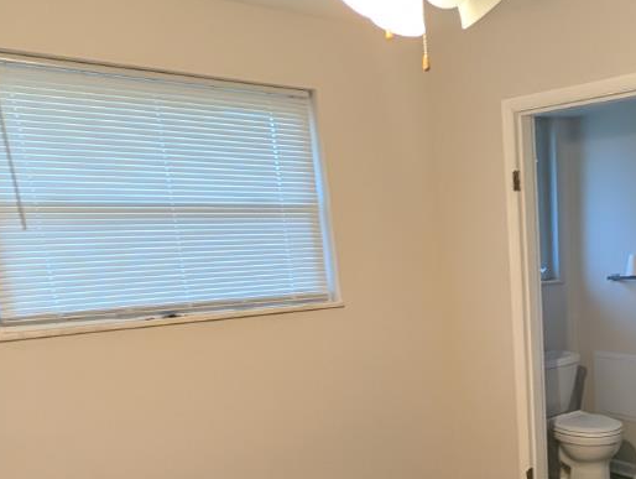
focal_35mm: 35
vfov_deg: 37.9
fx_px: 644
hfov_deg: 48.5
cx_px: 538
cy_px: 435
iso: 80
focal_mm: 2.02
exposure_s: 1/60
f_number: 1.7
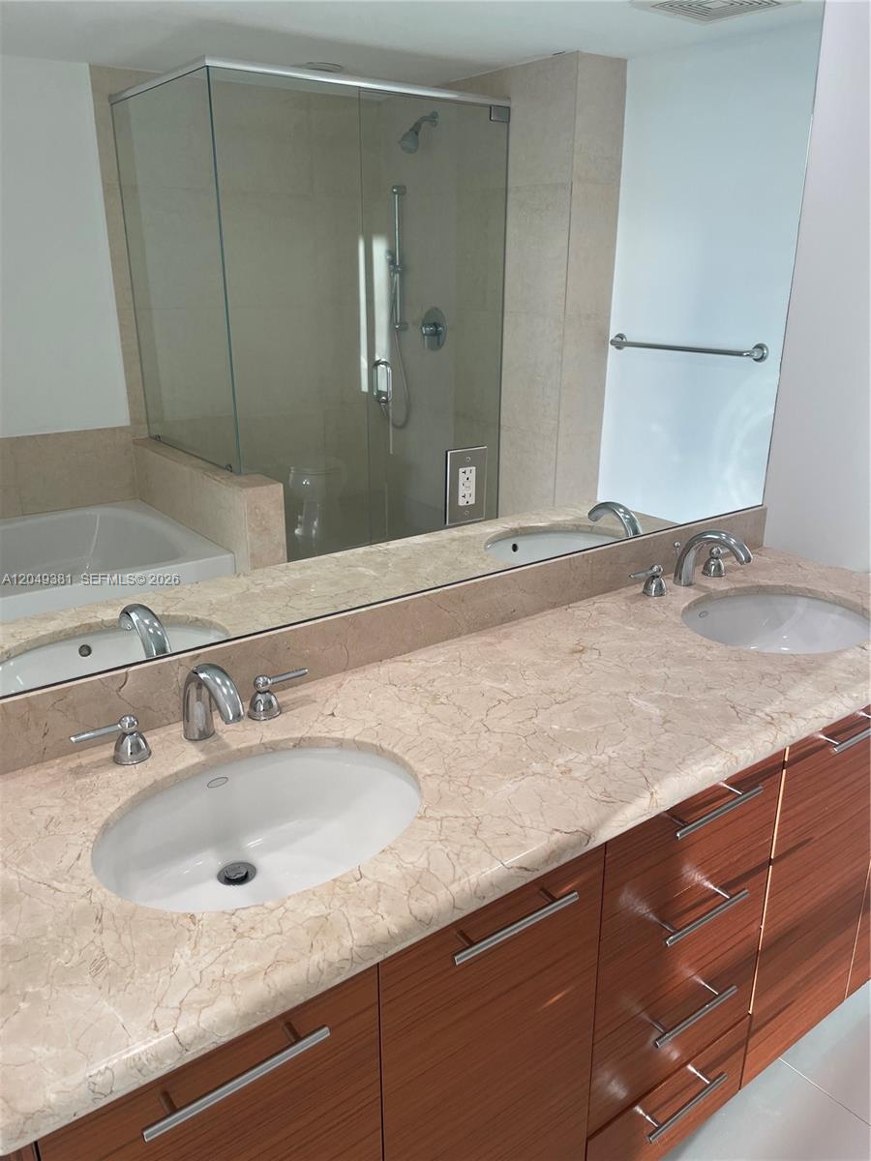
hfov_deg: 53.1
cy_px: 580
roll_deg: +0.6
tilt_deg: -17.5
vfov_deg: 67.3
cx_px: 436
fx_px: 872
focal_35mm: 26
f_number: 1.6
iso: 64
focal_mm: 4.2
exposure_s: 1/120
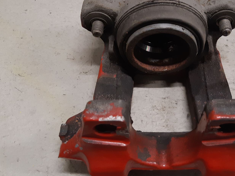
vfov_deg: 33.5
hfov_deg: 43.6
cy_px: 73
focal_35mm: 43
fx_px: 292
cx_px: 143
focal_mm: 3.93
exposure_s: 1/50
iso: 160
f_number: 1.7
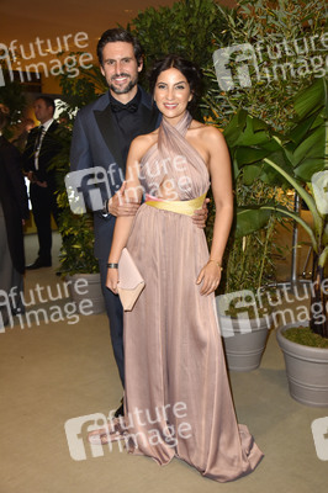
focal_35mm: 36
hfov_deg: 36.8
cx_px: 164
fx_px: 493
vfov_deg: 53.2
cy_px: 246
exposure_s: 1/80
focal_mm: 36
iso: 800
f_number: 5.6
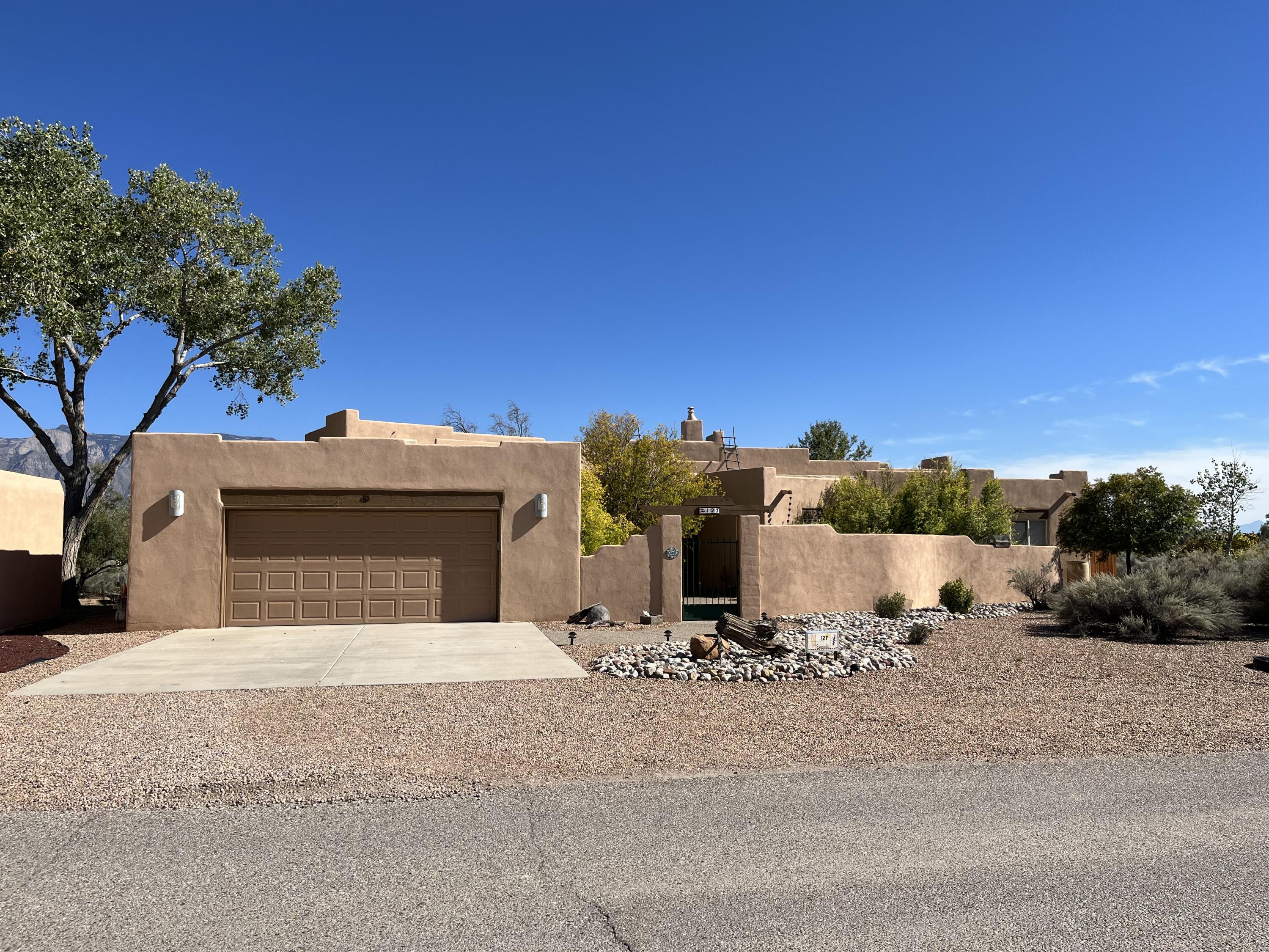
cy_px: 476
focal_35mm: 26
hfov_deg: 67.3
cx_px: 634
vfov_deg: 53.1
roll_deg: +0.2
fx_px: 953
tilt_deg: +4.3
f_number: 1.6
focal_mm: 5.1
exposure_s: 1/4149
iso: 50
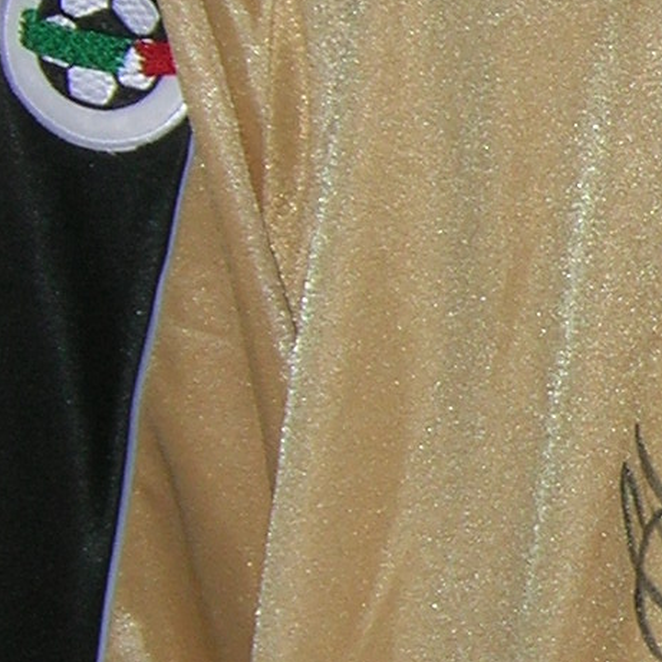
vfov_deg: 10.3
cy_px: 292
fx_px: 3657
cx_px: 991
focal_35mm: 169
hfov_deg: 10.0
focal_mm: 5.7
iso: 50
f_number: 2.9
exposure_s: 1/60.1
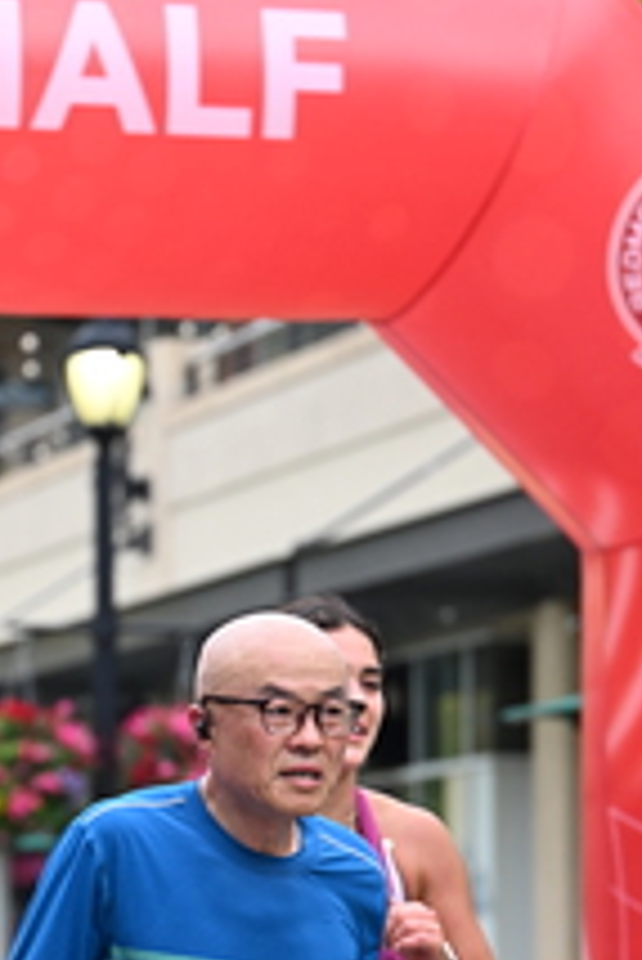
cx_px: 132
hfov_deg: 7.2
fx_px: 5074
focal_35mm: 190
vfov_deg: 10.8
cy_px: 754
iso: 640
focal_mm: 74
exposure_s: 1/2000
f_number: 2.8
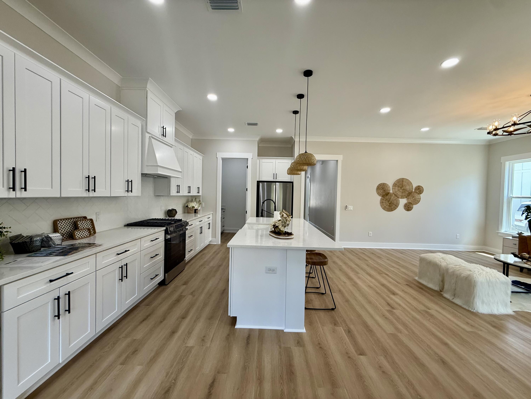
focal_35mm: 14
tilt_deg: -0.7
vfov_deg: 85.7
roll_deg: -1.3
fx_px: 215
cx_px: 266
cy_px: 200
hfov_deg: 102.1
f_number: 2.2
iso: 125
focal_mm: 2.22
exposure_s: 1/120
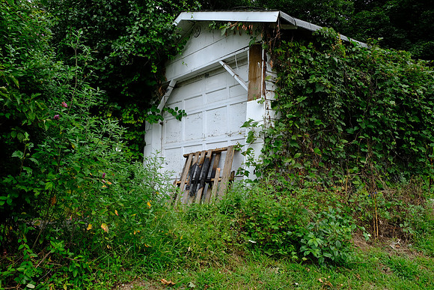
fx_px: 350
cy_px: 145
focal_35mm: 29
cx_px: 217
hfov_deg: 63.6
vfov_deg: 45.0
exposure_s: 1/20
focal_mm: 19.6
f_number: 11
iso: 200
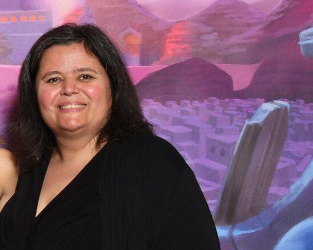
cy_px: 132
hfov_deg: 12.4
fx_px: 1371
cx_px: -164
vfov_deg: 10.4
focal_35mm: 148
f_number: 8
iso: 200
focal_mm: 24
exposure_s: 1/125
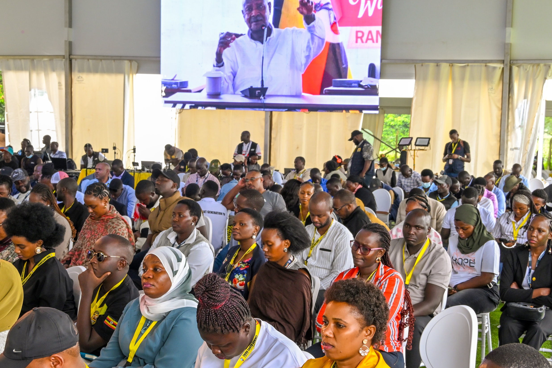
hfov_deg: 30.8
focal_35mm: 65
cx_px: 207
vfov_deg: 20.9
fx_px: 997
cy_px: 212
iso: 1000
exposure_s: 1/100
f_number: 9
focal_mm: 39
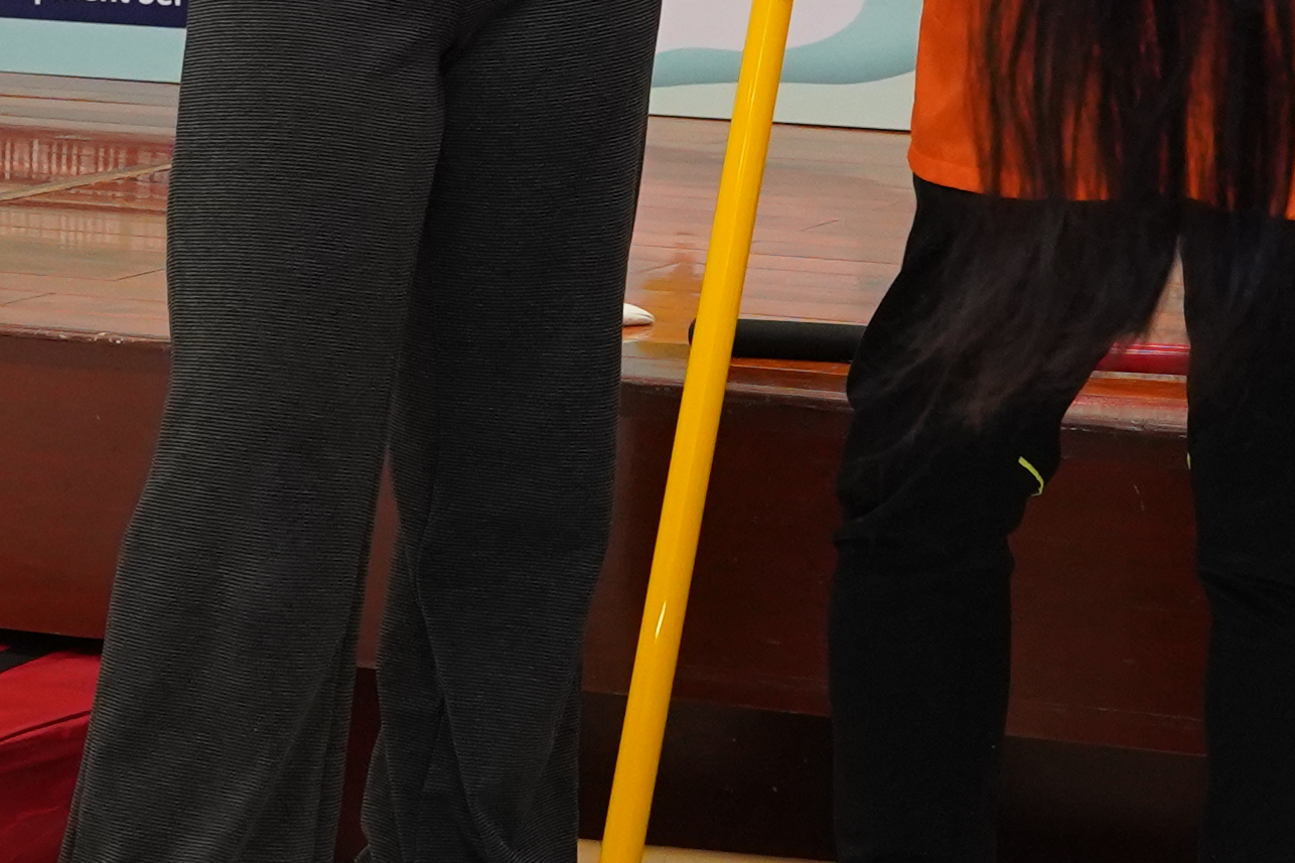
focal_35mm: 154
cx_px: 749
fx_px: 5539
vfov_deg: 8.8
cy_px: -84
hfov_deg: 13.3
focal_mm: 33
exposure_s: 1/250
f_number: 5
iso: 2500
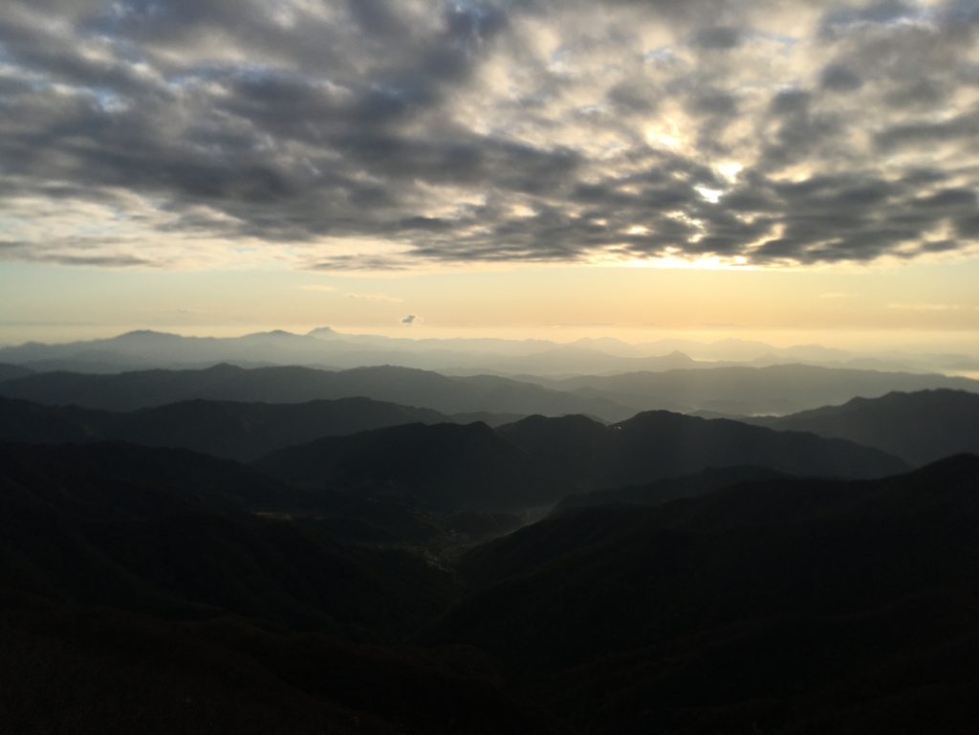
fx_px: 820
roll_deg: -1.8
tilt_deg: +0.4
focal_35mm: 29
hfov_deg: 61.7
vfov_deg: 48.2
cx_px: 490
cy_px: 368
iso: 25
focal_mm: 4.15
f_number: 2.2
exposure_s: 1/3077
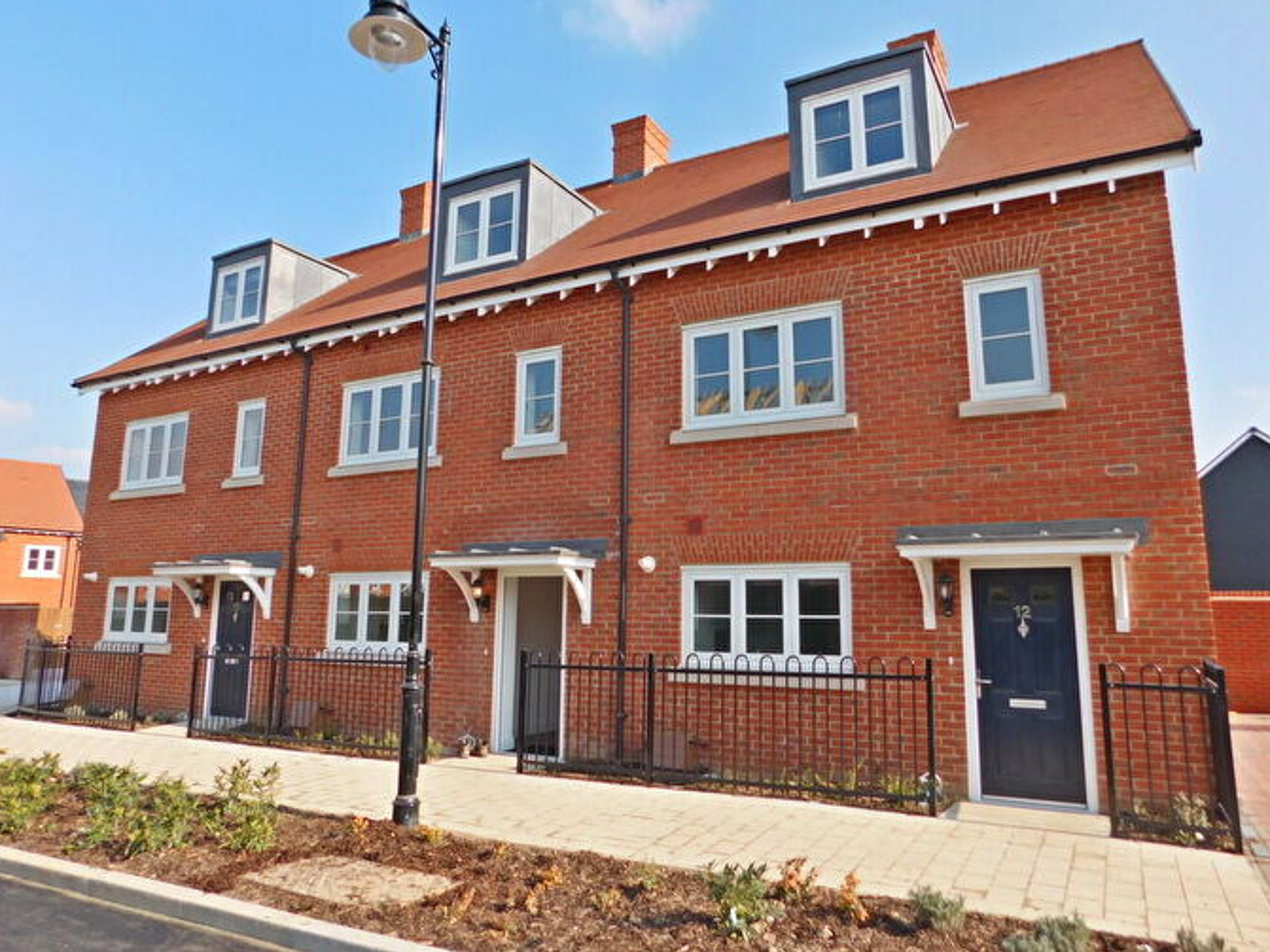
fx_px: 880
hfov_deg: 71.6
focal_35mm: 24
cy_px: 457
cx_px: 649
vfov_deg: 56.8
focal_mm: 4
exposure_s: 1/800
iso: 125
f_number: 3
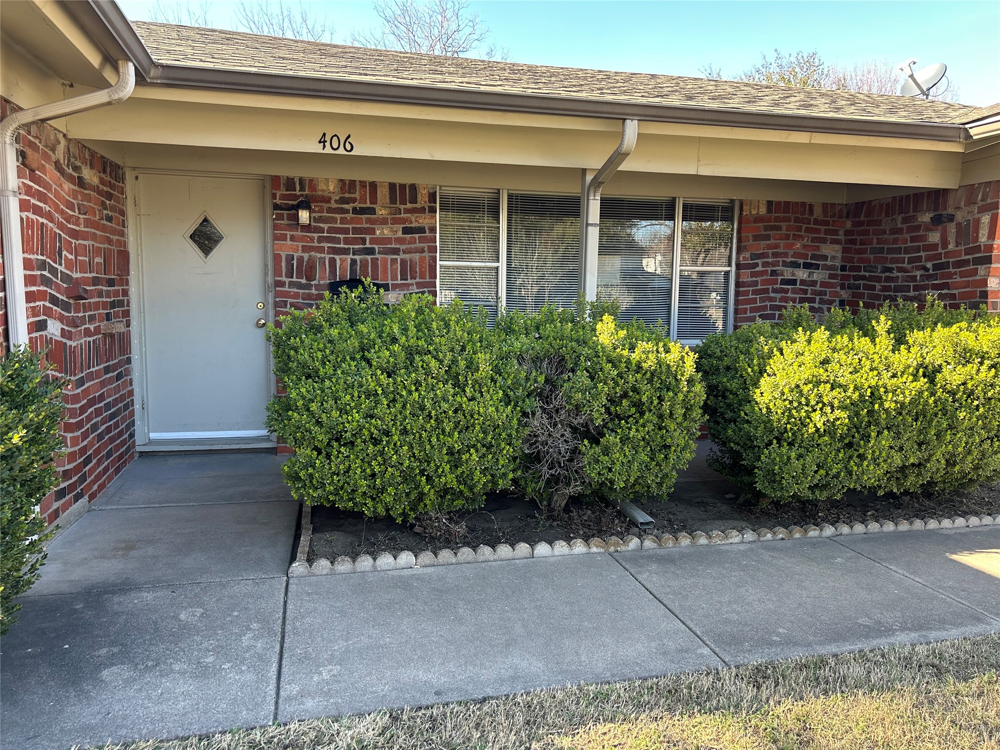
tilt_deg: -5.8
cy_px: 375
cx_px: 500
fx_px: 751
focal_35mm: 26
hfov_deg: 67.3
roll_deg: +0.5
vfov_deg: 53.1
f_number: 1.5
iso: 40
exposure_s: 1/216
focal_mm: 5.7
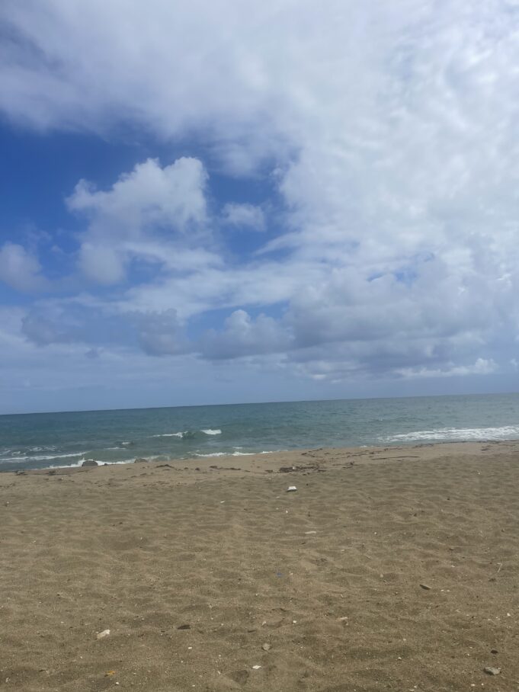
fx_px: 500
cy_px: 346
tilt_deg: +6.0
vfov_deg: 69.4
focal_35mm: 25
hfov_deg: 54.9
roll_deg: +2.7
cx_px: 260
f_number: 1.6
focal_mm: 5.1
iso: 32
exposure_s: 1/9174
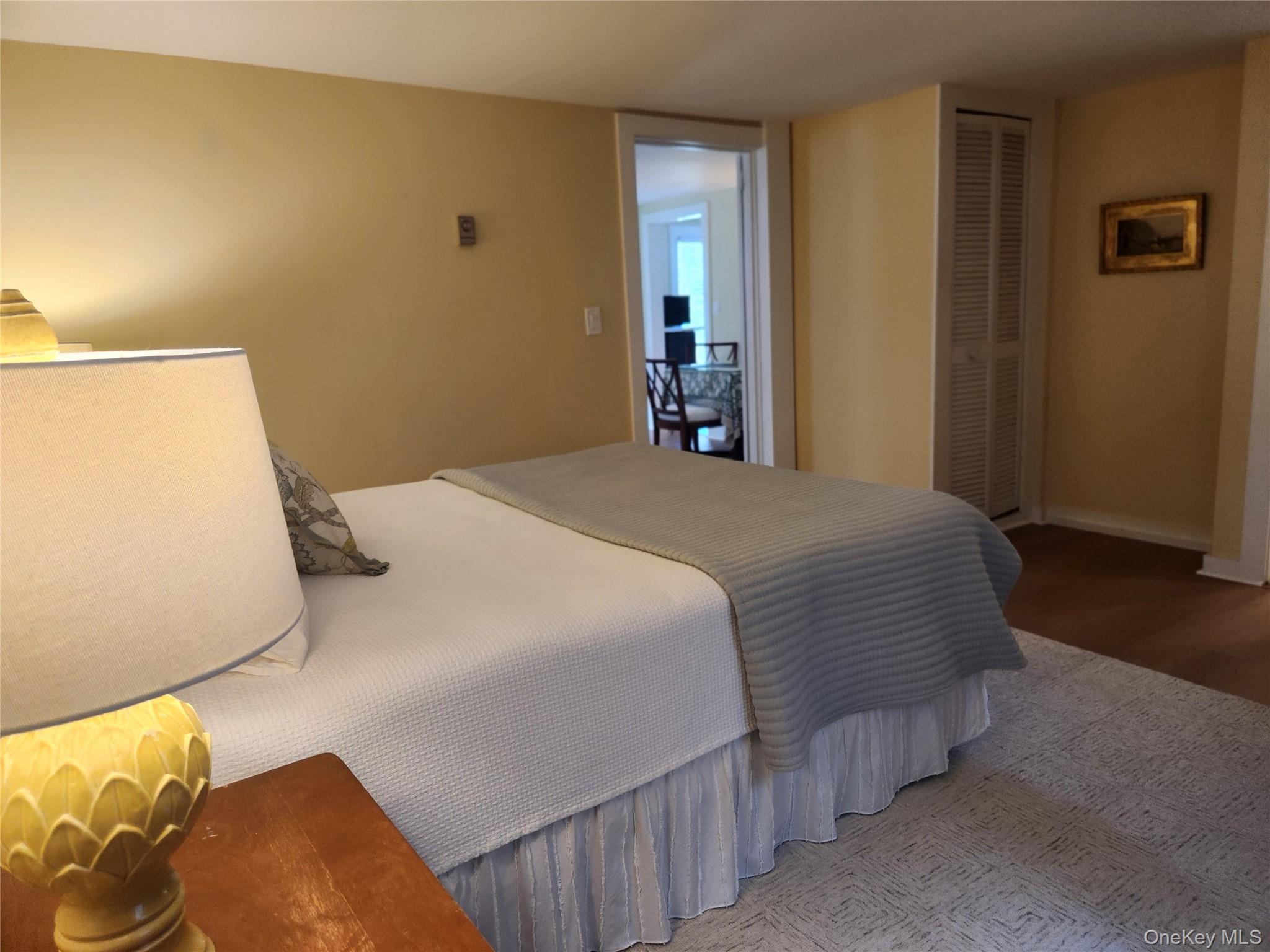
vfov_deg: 58.9
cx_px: 635
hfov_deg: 73.9
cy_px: 476
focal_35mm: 23
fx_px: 844
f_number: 1.8
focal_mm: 5.4
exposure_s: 1/120
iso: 250
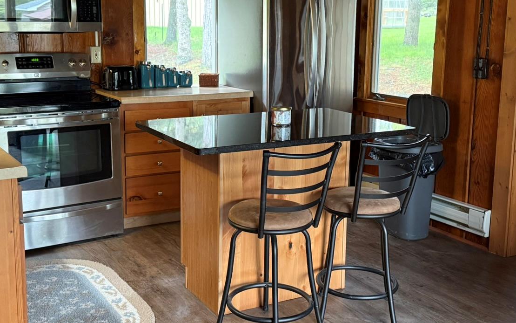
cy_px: 134
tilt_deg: -9.7
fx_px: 661
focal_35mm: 47
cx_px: 246
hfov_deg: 42.6
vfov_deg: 27.4
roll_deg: -0.6
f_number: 1.78
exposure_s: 1/60
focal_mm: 6.76
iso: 500
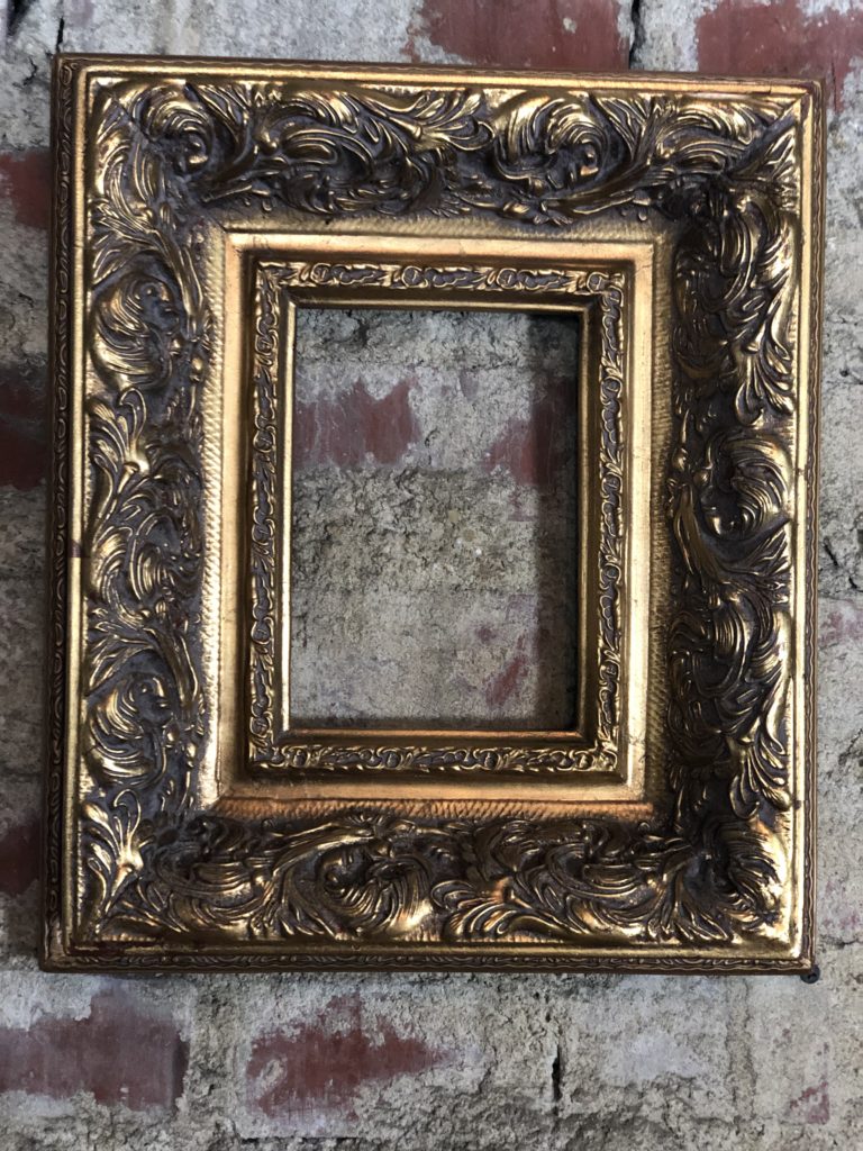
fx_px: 1729
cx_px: 432
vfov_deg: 36.8
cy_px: 576
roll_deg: -1.9
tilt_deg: +0.8
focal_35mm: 52
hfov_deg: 28.0
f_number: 2.4
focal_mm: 6
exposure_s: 1/14
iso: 160
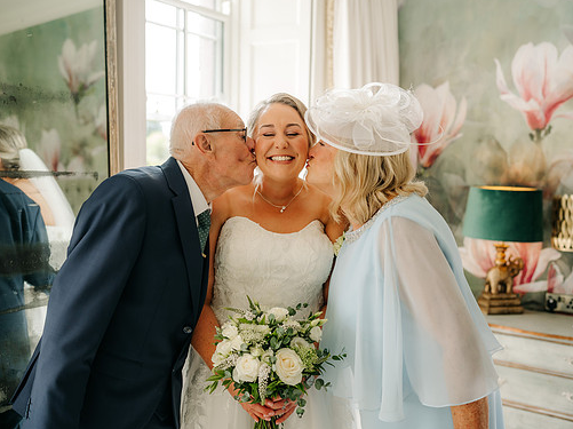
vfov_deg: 36.8
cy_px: 214
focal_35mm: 39
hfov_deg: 47.8
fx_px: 645
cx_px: 256
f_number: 2.2
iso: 200
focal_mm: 35
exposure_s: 1/200
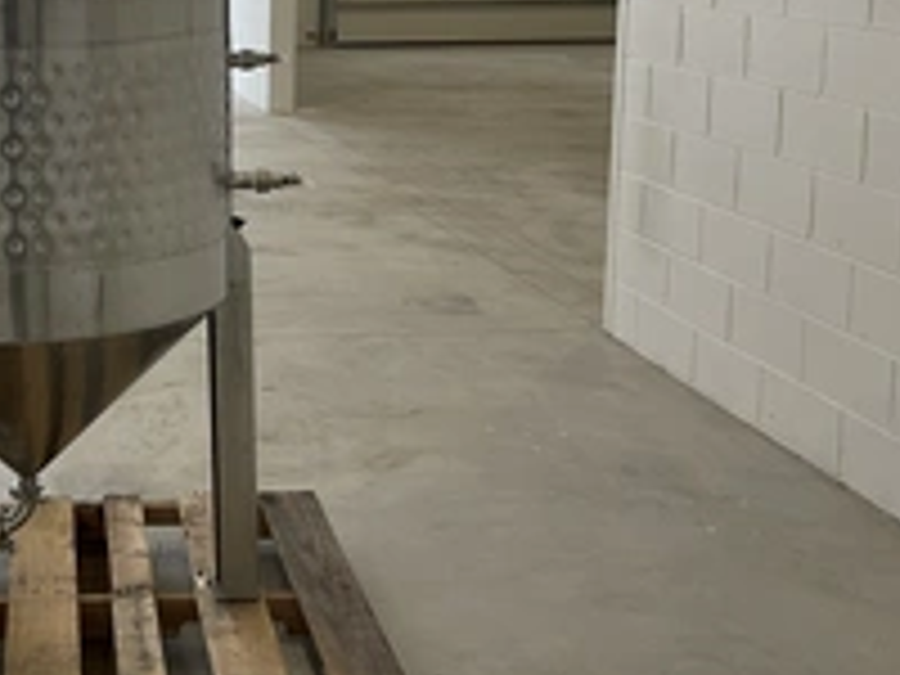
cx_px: 45
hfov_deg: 31.3
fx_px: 1508
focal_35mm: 58
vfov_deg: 24.8
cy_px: 122
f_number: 1.8
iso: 25
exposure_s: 1/167
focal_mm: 3
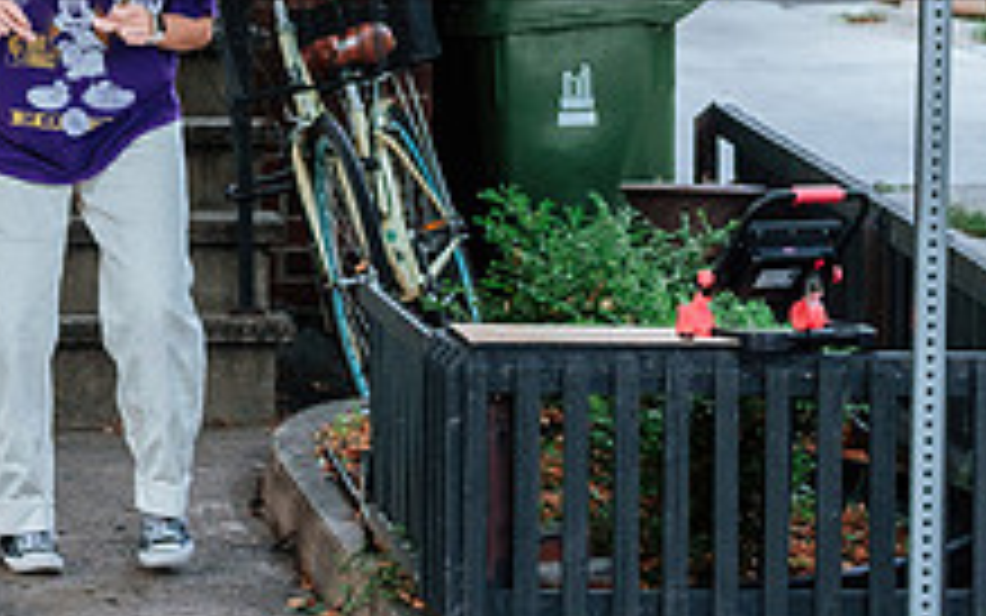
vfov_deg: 5.2
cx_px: -109
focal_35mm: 250
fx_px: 6720
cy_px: -145
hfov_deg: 8.3
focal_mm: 54.1
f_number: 2.8
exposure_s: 1/200
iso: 800
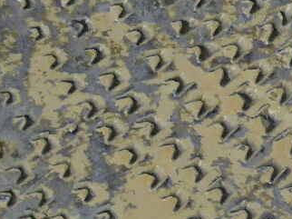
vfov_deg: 4.9
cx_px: 129
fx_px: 2520
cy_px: 260
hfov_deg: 6.6
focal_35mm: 299
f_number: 4.2
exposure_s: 1/60
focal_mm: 8.5
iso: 200
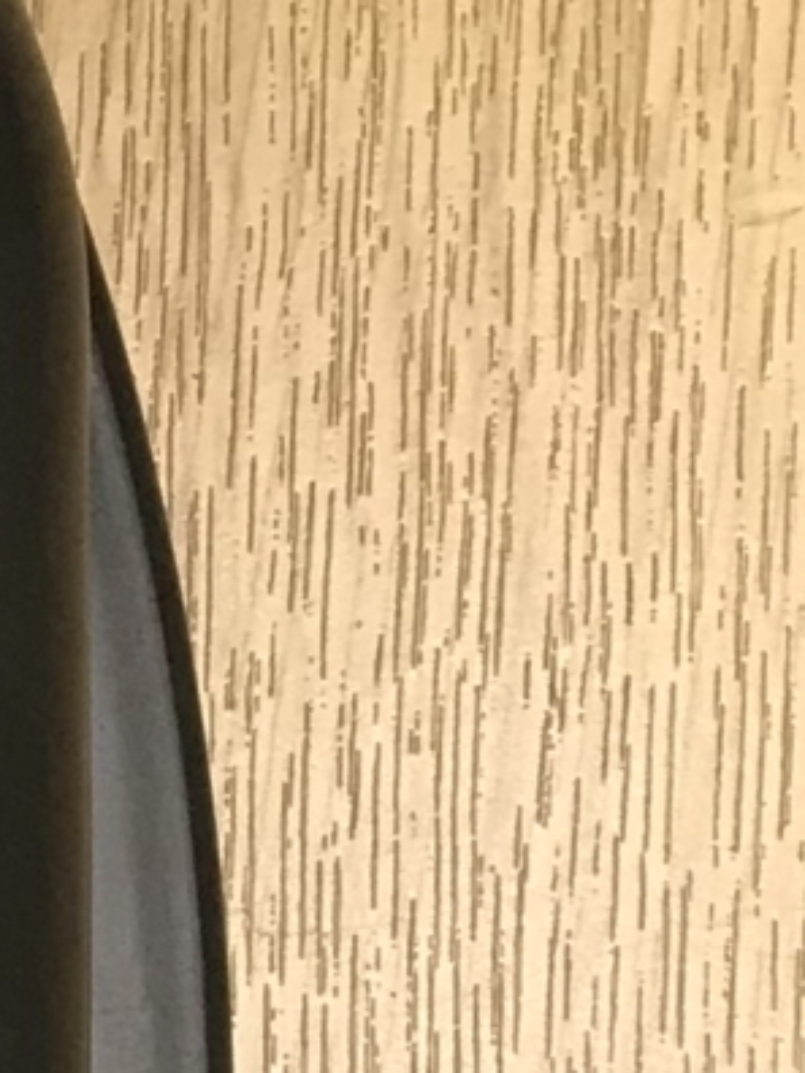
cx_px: -946
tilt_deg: -89.3
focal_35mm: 181
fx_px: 5612
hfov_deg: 7.8
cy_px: 1390
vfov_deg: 10.7
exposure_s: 1/31
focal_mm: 3.99
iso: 25
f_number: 1.8
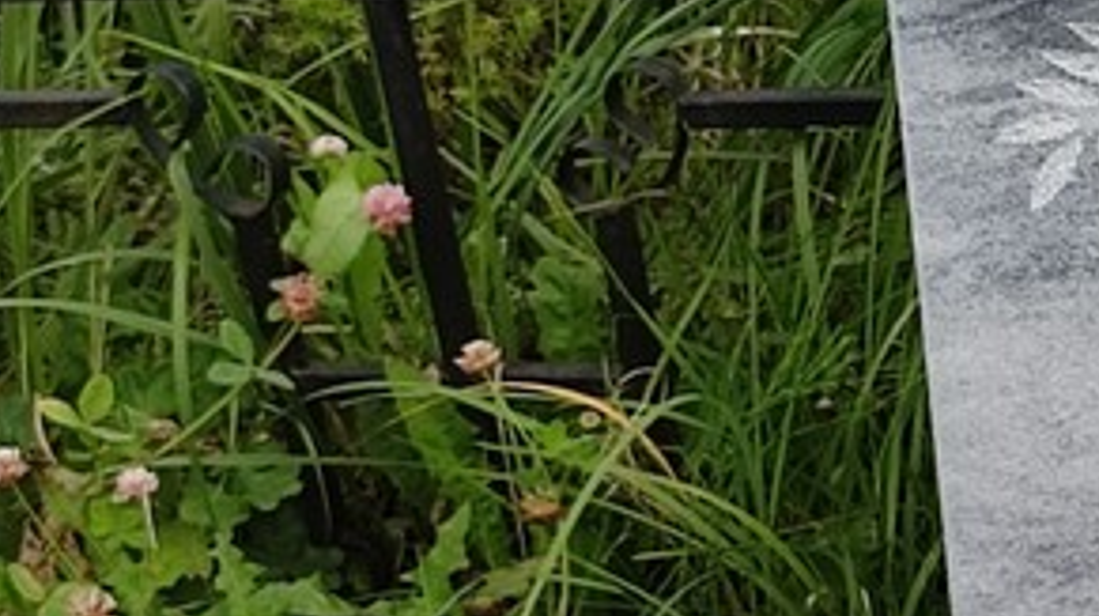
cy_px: 185
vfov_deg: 16.0
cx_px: 1488
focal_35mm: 75
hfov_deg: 24.2
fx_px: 2183
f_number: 1.9
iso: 50
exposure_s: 1/264
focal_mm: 6.04
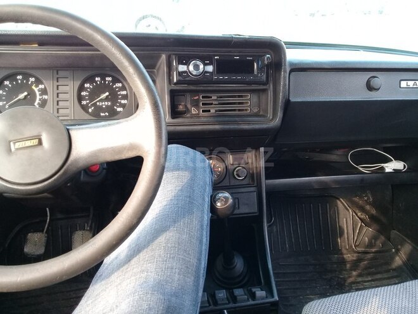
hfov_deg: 58.4
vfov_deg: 45.4
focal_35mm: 31
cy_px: 157
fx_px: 374
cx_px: 209
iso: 50
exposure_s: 1/40
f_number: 2.2
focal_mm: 3.3
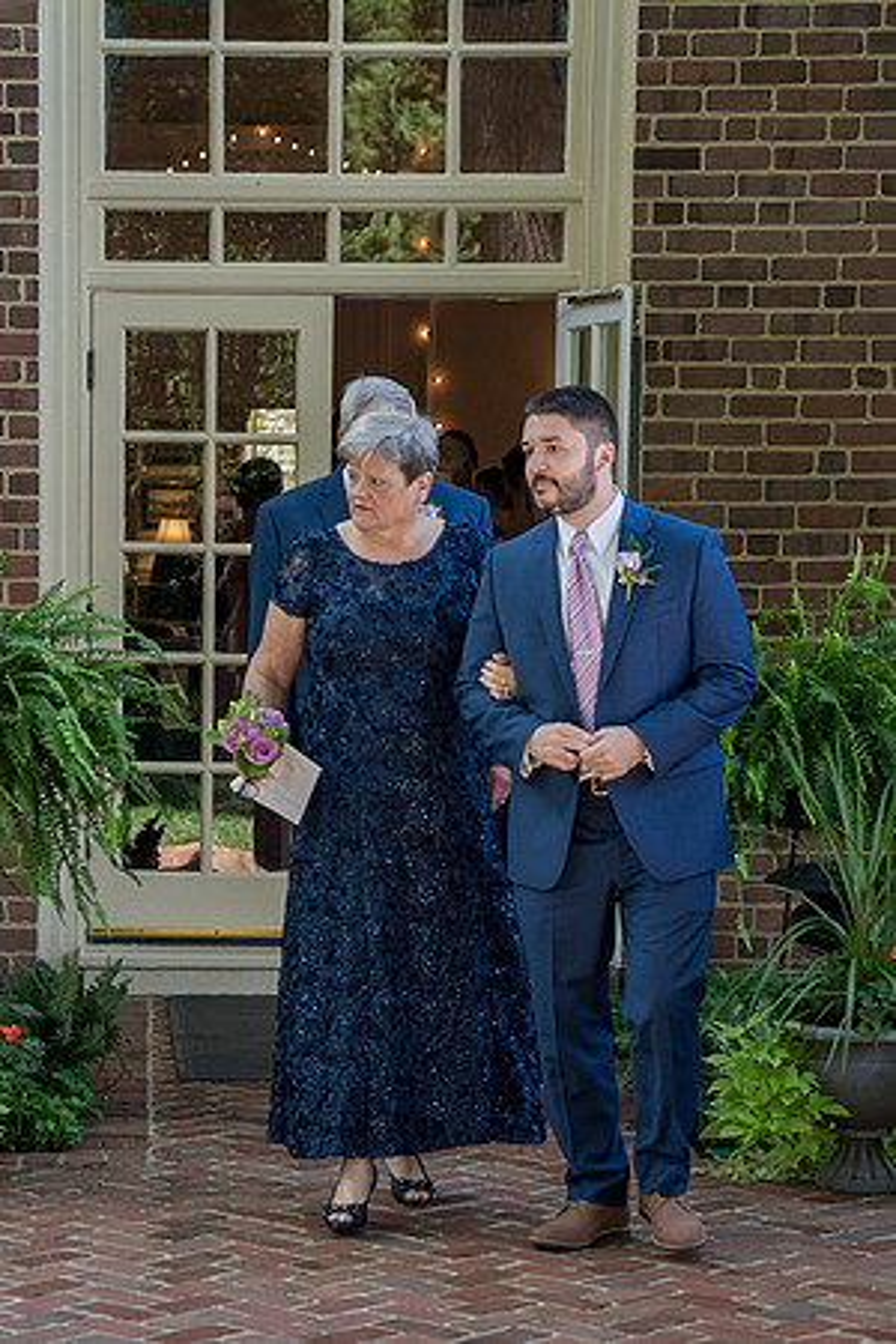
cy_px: 762
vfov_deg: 17.9
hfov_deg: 12.0
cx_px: 246
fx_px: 4254
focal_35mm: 114
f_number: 4
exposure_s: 1/200
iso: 200
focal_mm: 67
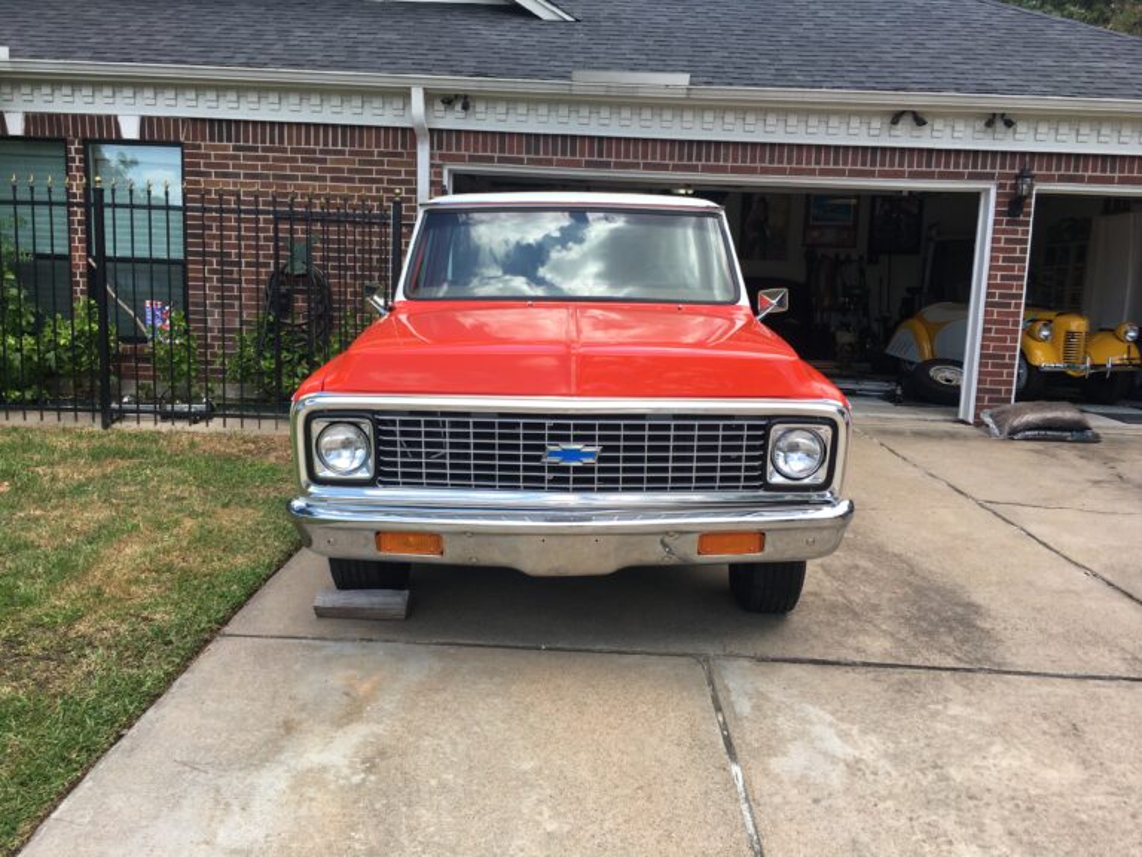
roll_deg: -0.9
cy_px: 428
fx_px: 957
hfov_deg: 61.7
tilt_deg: -6.6
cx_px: 571
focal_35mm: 29
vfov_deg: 48.2
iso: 25
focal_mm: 4.15
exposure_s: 1/487
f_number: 2.2
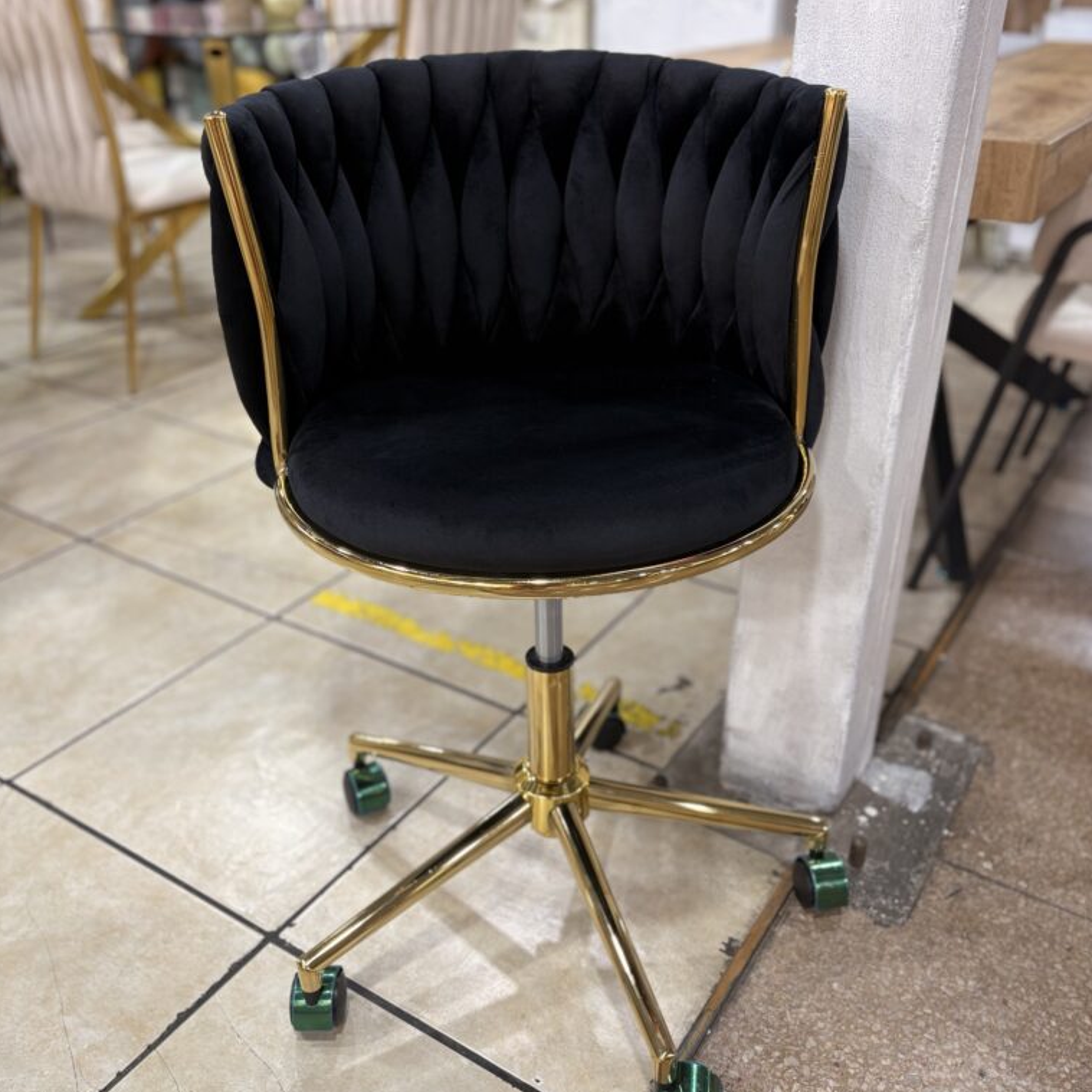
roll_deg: +0.1
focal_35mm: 31
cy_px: 504
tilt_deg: -26.0
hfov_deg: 52.5
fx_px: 1106
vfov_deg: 52.5
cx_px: 544
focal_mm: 5.96
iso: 80
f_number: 1.6
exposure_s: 1/50
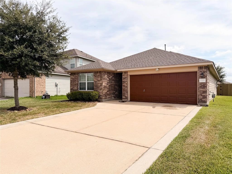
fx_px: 161
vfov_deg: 56.8
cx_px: 116
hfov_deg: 71.6
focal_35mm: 24
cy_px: 87
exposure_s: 1/10000
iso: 80
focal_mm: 6.76
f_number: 1.8
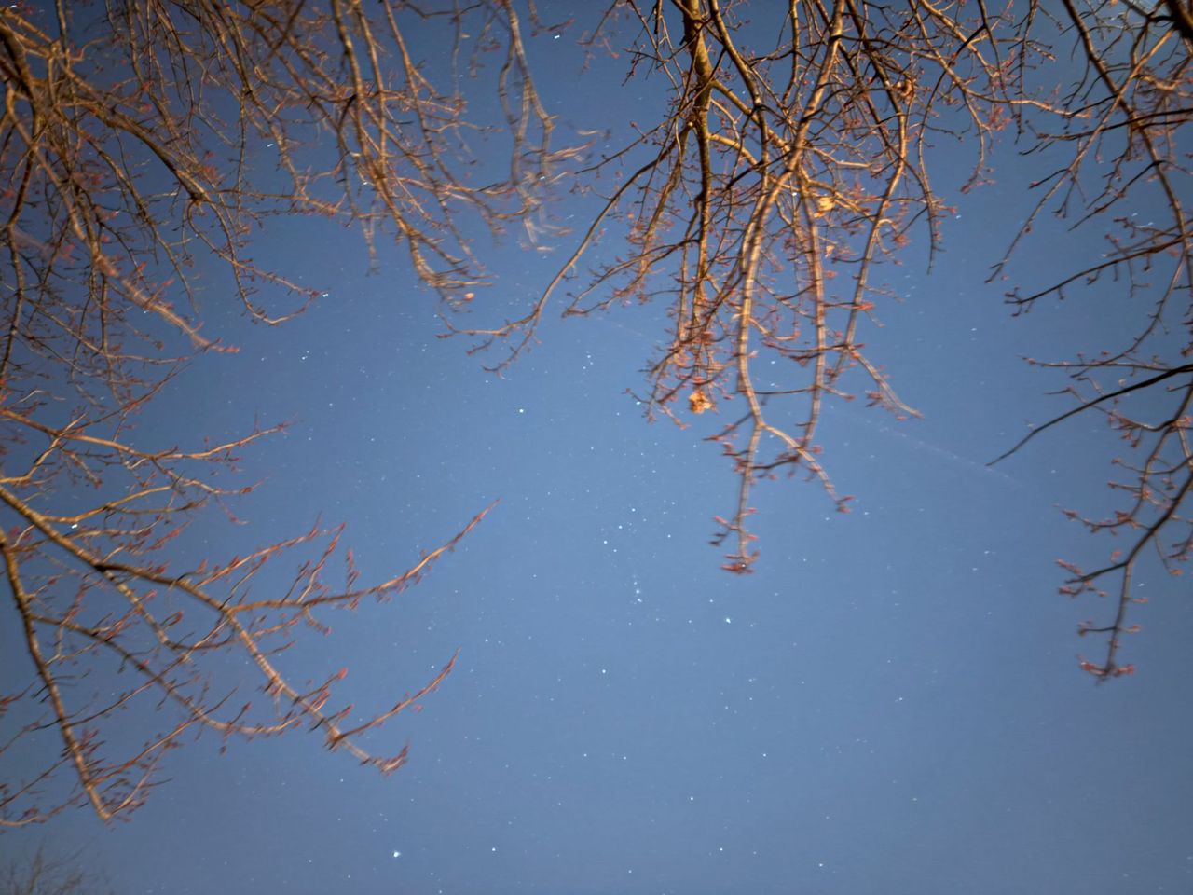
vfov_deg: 53.1
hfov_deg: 67.3
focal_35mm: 26
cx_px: 596
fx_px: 896
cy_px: 448
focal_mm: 5.96
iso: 2000
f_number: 1.6
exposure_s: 1
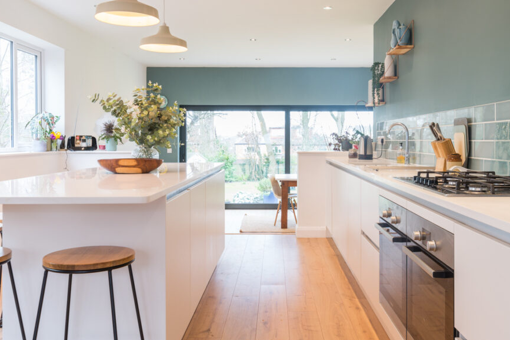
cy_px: 143
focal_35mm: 36
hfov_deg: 53.1
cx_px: 274
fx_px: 510
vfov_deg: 36.8
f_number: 9
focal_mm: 30
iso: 400
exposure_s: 1/6
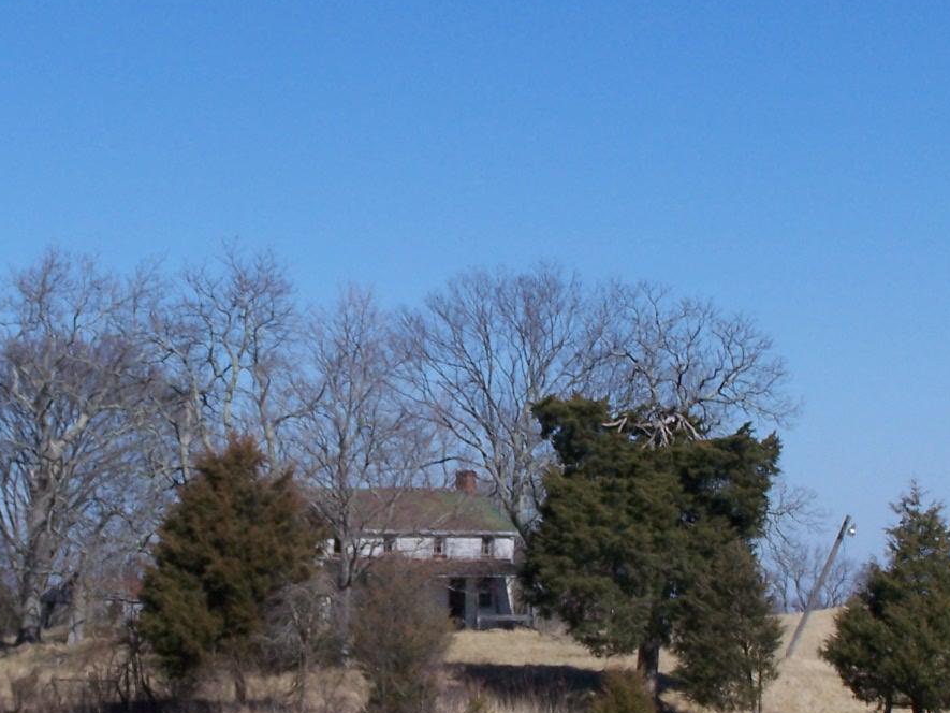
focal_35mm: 121
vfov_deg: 12.2
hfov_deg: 16.3
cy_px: 527
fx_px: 3321
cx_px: 421
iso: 80
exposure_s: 1/1000
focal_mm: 11.5
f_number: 4.5
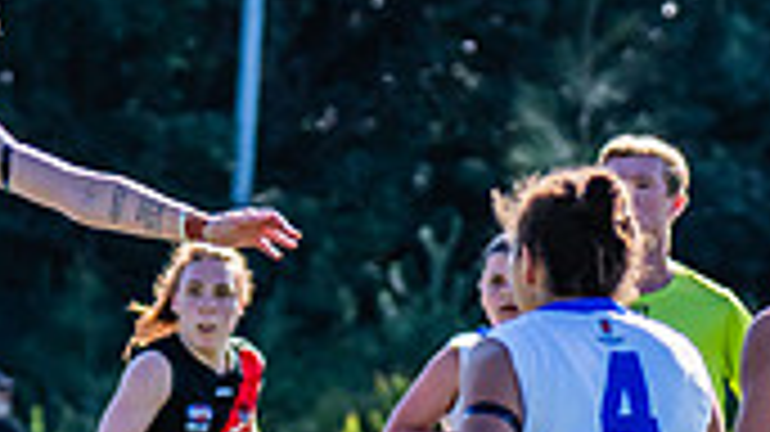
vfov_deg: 1.4
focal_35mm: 889
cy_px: 323
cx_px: -90
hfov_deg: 2.4
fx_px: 18143
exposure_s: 1/1250
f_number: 8
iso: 800
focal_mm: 240
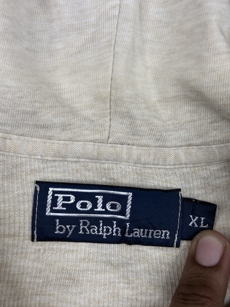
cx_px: 115
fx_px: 425
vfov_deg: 39.7
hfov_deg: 30.3
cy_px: 154
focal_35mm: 48
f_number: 1.78
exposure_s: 1/225
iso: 50
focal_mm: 6.76
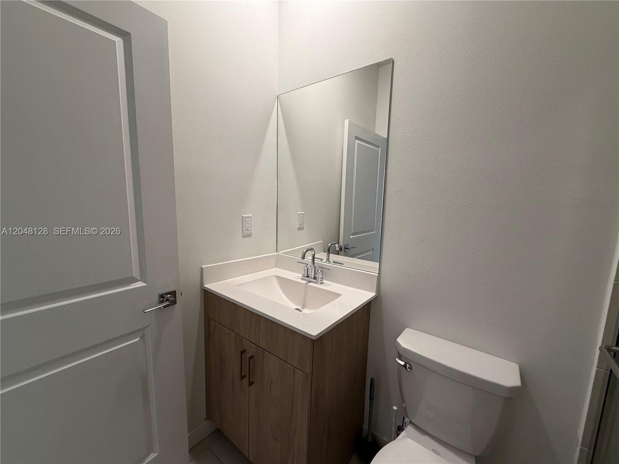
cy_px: 232
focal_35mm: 14
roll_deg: -0.7
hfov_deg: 102.1
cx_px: 310
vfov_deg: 85.7
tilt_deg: -7.2
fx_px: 250
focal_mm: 2.22
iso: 200
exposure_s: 1/60
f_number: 2.2
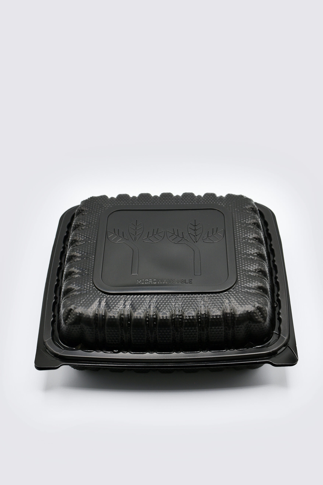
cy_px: 242
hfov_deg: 25.7
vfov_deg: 37.9
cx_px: 162
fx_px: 707
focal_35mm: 52
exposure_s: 1/125
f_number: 5.6
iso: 280
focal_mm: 35
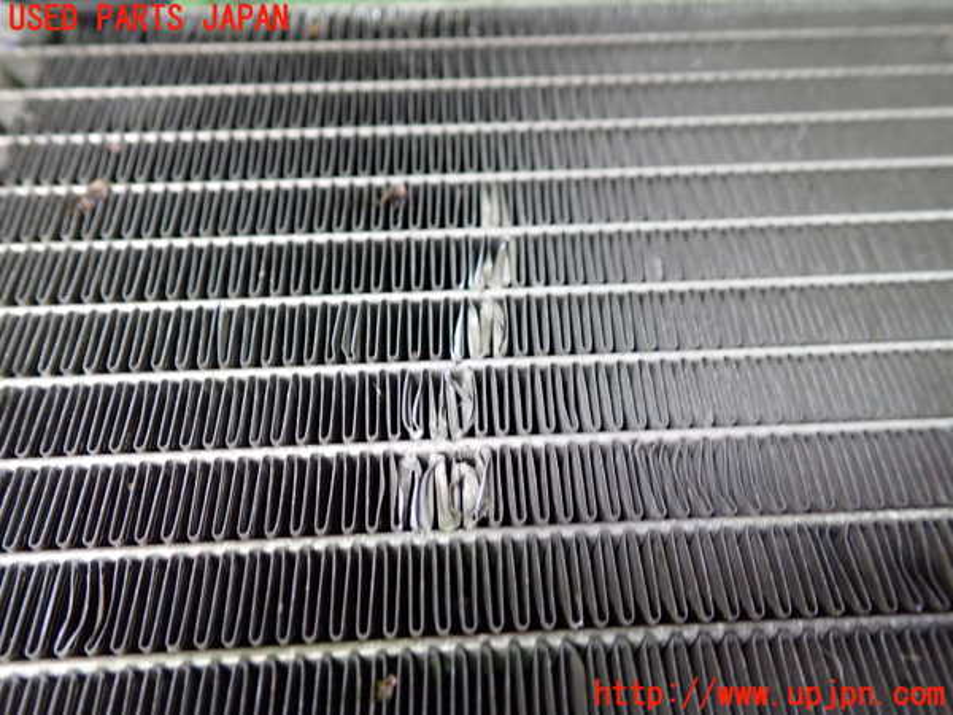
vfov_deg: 46.8
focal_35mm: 30
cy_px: 358
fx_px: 826
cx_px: 476
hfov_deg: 60.0
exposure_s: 1/30
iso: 500
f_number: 2.3
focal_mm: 5.4
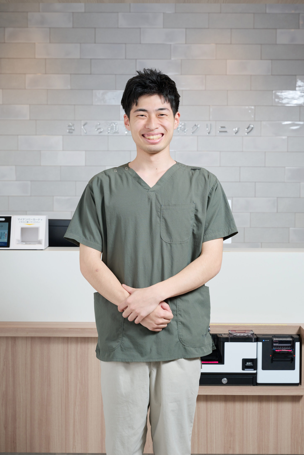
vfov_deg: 28.8
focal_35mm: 70
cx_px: 152
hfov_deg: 19.5
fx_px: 886
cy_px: 228
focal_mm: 70
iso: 250
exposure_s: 1/125
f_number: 7.1
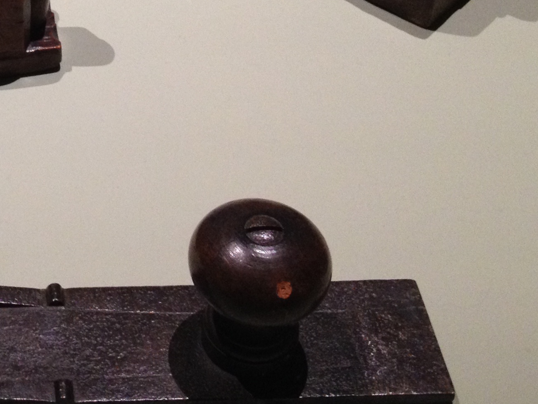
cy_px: -31
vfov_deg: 16.3
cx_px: -94
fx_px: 1368
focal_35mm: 88
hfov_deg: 20.9
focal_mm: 4.28
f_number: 2.4
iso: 160
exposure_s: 1/20
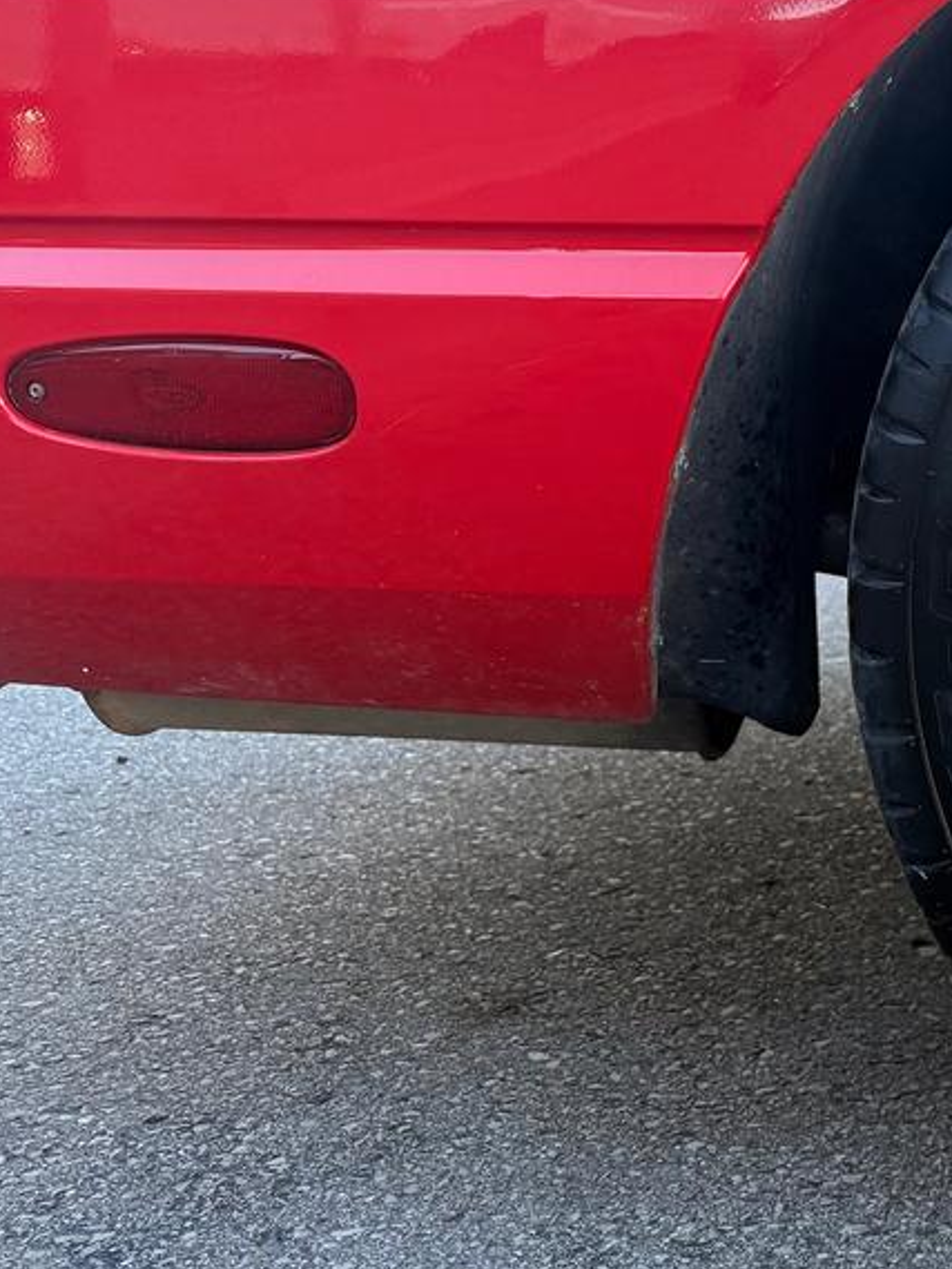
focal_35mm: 54
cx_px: 1347
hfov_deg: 23.0
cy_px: 377
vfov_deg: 35.0
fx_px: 1979
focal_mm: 6.76
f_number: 1.78
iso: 100
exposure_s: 1/372
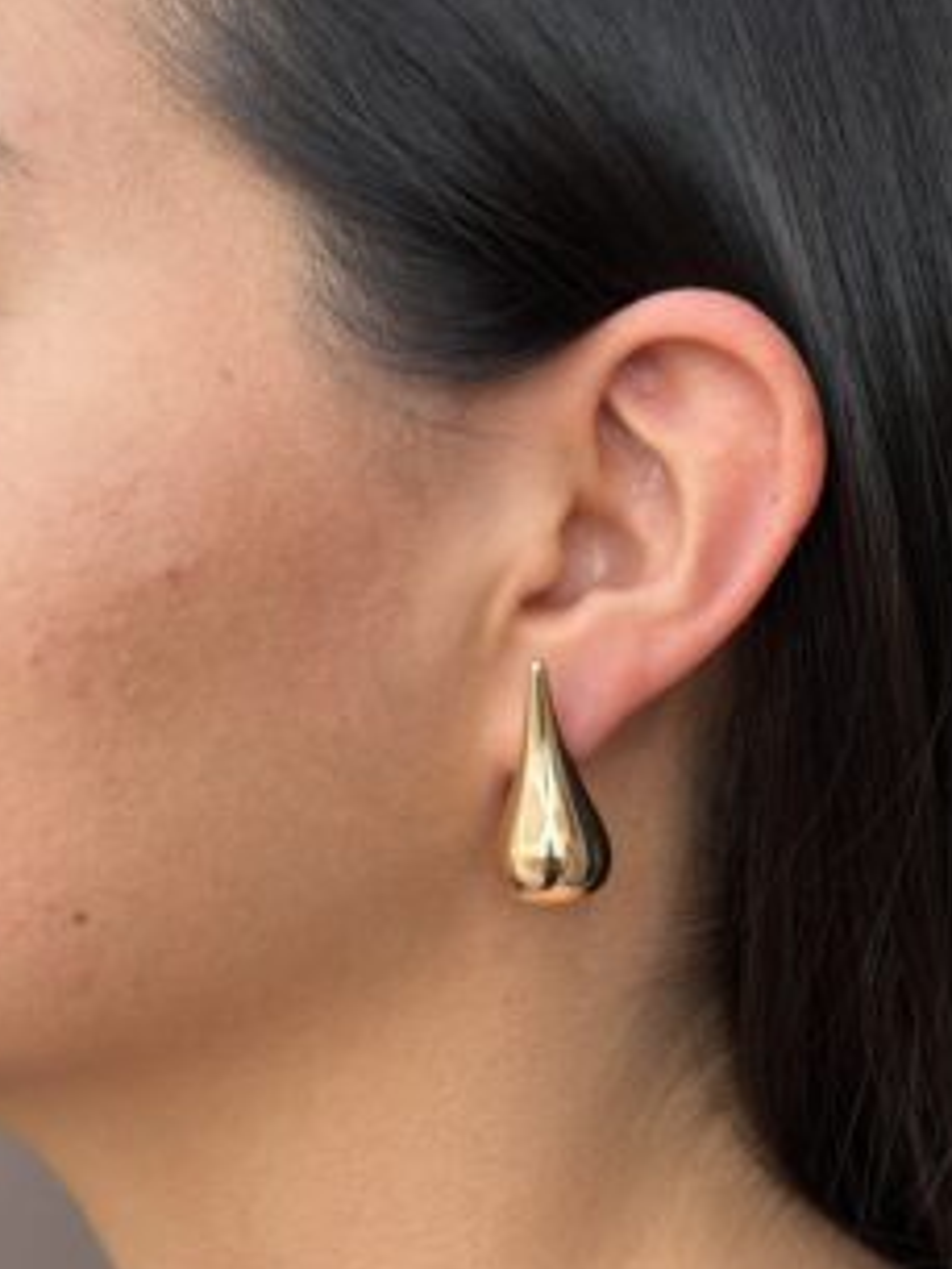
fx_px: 2309
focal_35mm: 63
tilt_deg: -7.5
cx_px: 557
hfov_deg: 23.3
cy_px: 749
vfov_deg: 30.6
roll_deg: -0.7
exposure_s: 1/276
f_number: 1.78
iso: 64
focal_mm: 6.76
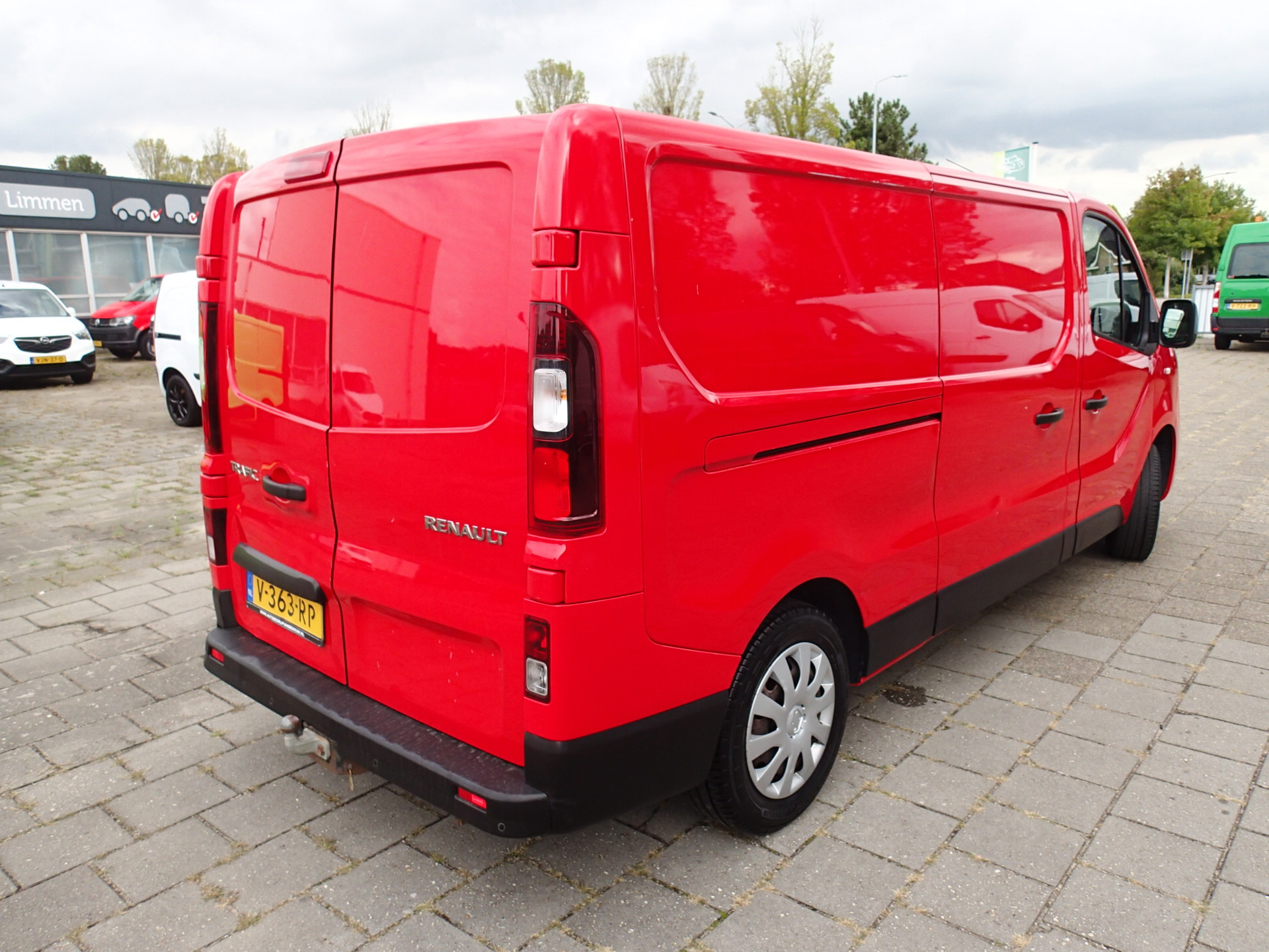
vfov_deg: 54.9
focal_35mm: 25
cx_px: 634
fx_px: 916
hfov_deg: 69.4
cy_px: 476
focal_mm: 4.5
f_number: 2.8
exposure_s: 1/640
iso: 100
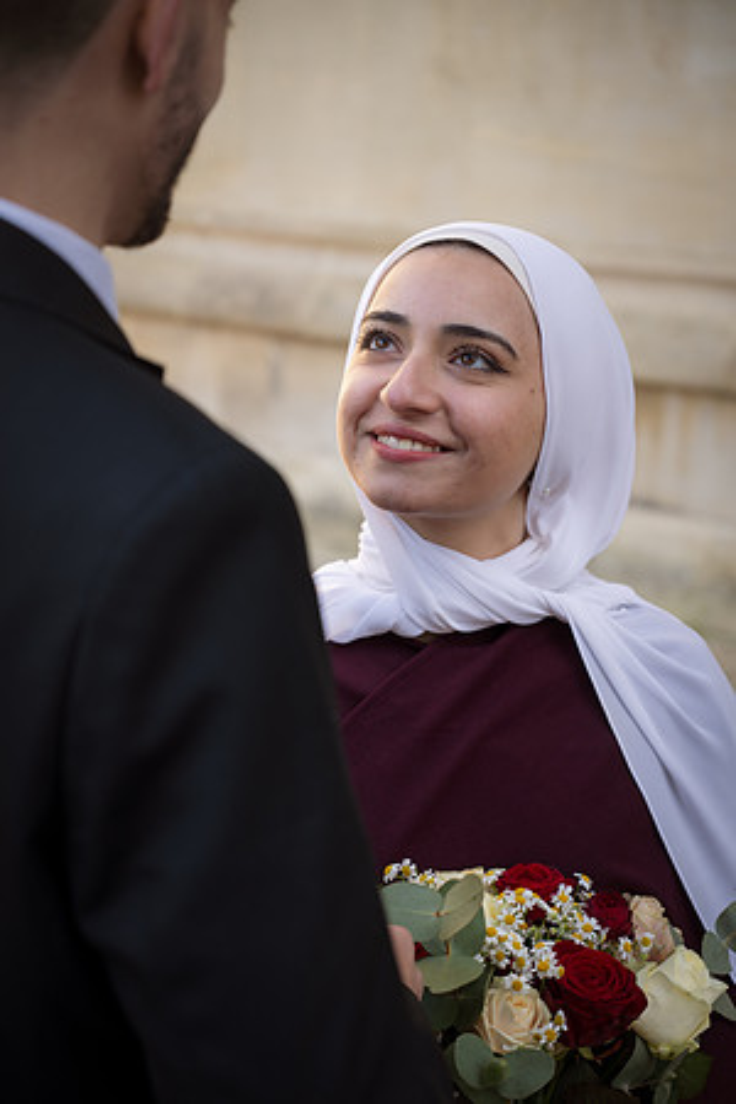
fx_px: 2116
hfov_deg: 19.7
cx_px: 368
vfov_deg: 29.2
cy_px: 552
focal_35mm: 69
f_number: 4
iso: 100
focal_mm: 69
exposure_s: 1/200
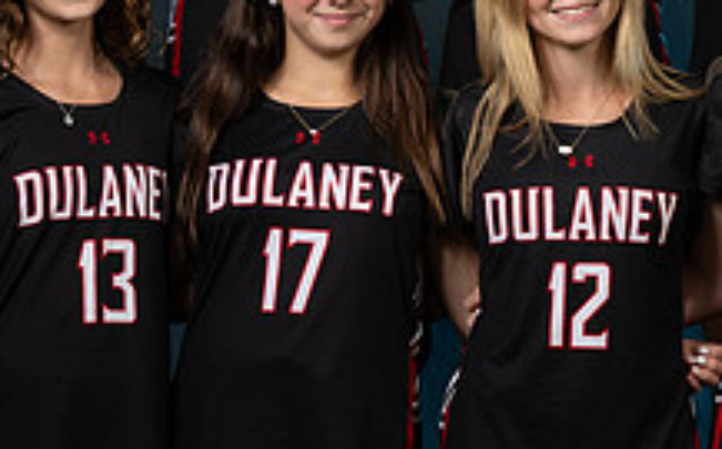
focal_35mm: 307
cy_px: 157
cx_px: 839
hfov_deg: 6.8
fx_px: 6033
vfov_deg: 4.3
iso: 80
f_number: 5.6
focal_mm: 89
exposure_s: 1/125
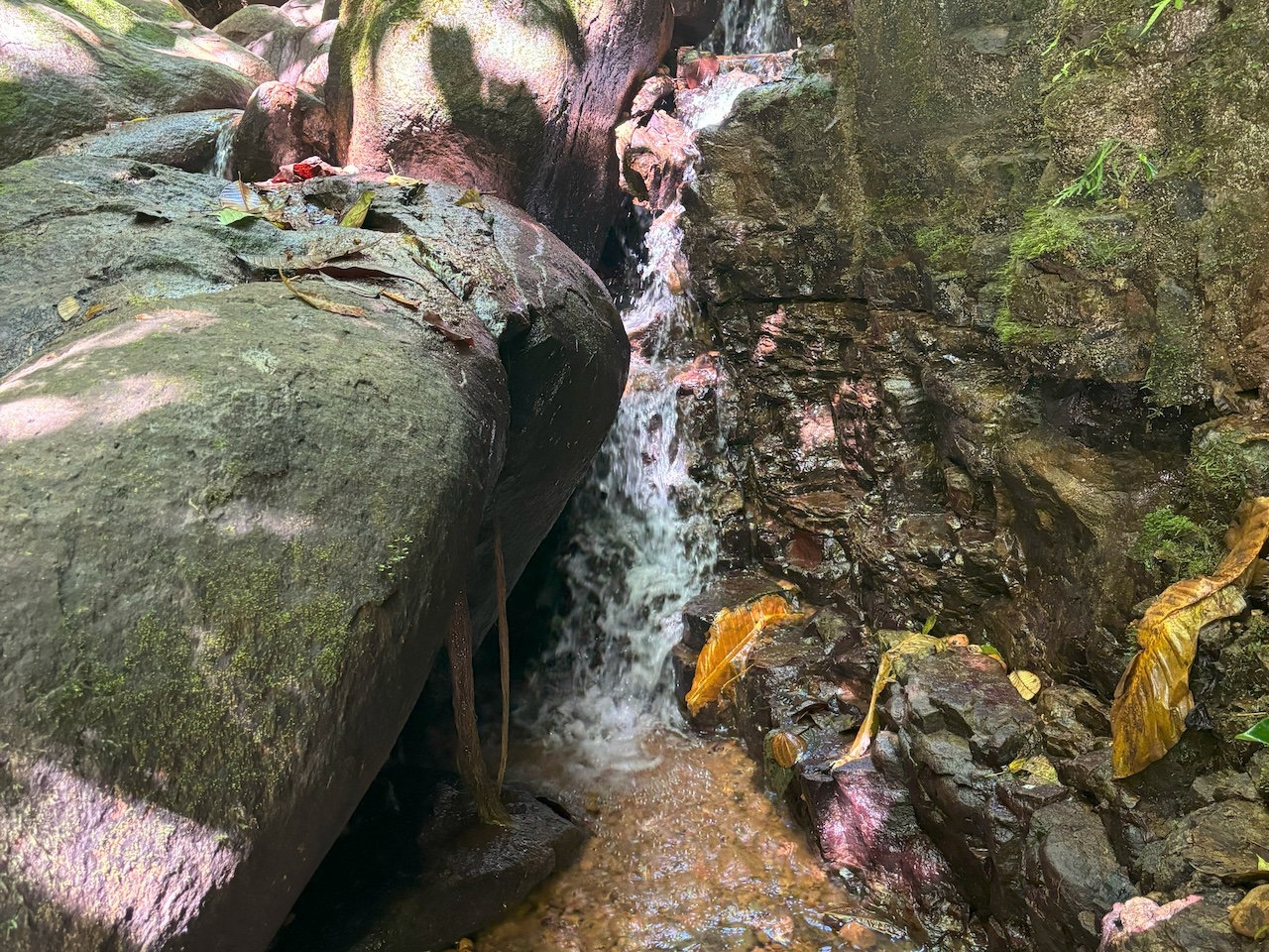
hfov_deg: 67.3
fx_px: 953
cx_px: 634
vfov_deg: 53.1
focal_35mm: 26
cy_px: 476
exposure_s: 1/57
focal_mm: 5.96
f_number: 1.6
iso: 500
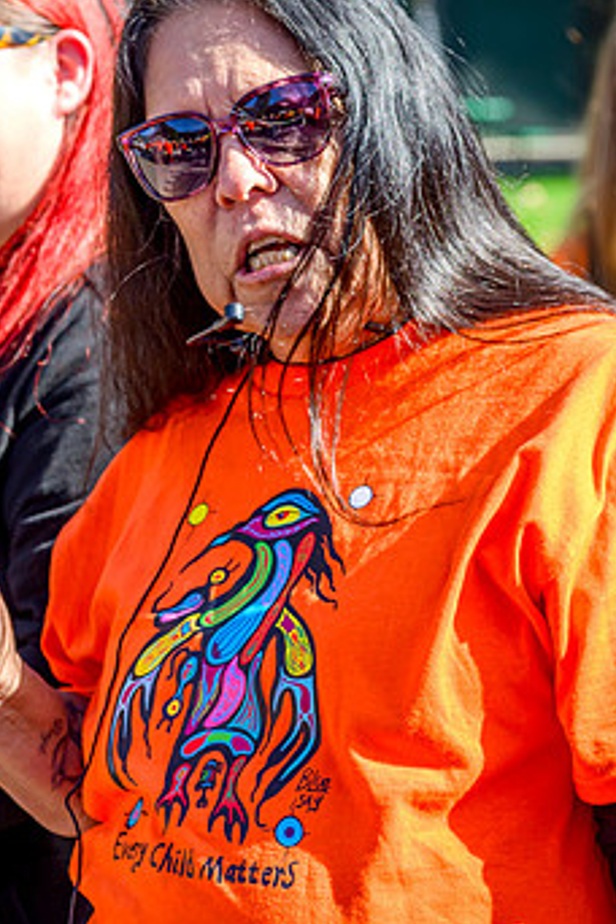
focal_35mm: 154
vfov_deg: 13.3
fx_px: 3952
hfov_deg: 8.9
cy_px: 413
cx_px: 240
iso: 220
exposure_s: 1/400
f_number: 5
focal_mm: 78
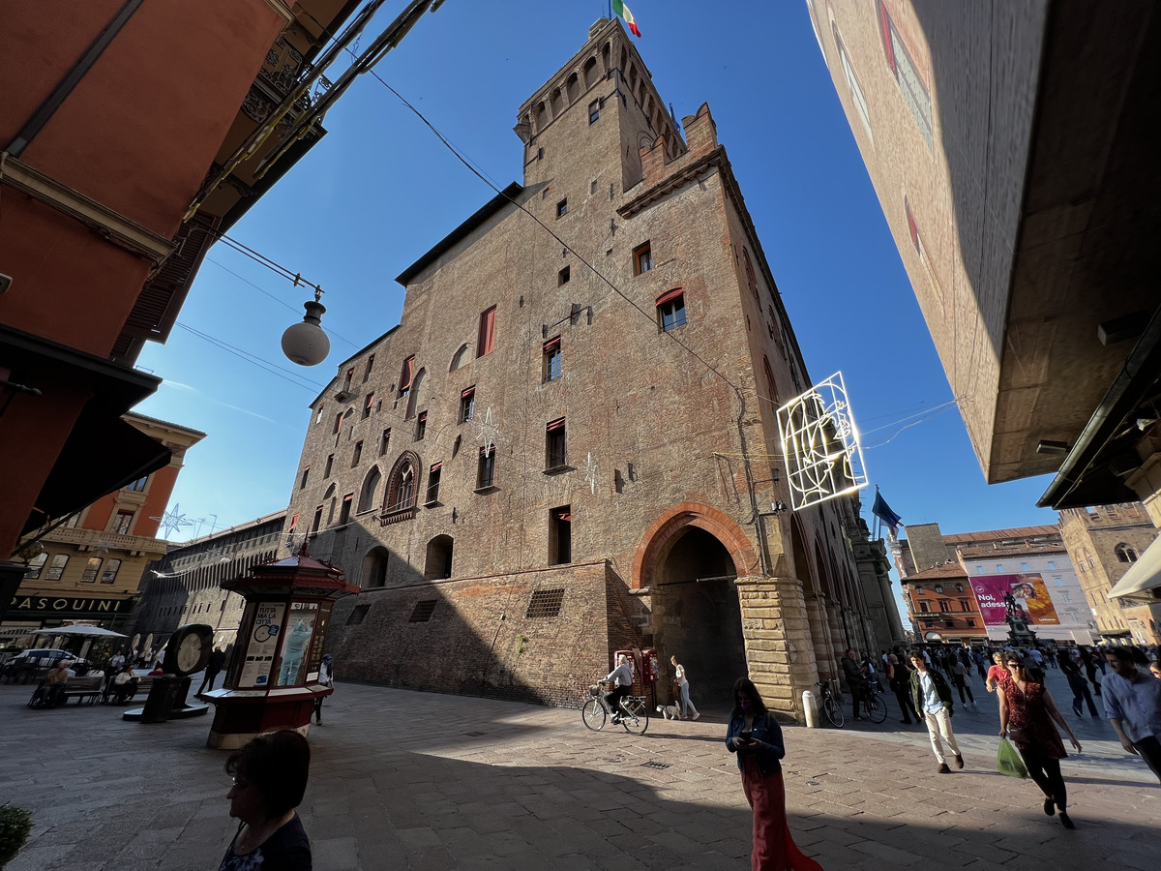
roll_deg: +0.6
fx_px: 436
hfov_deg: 106.2
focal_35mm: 13
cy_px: 436
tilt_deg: +23.9
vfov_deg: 89.9
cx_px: 580
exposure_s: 1/803
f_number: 1.8
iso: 32
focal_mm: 1.57
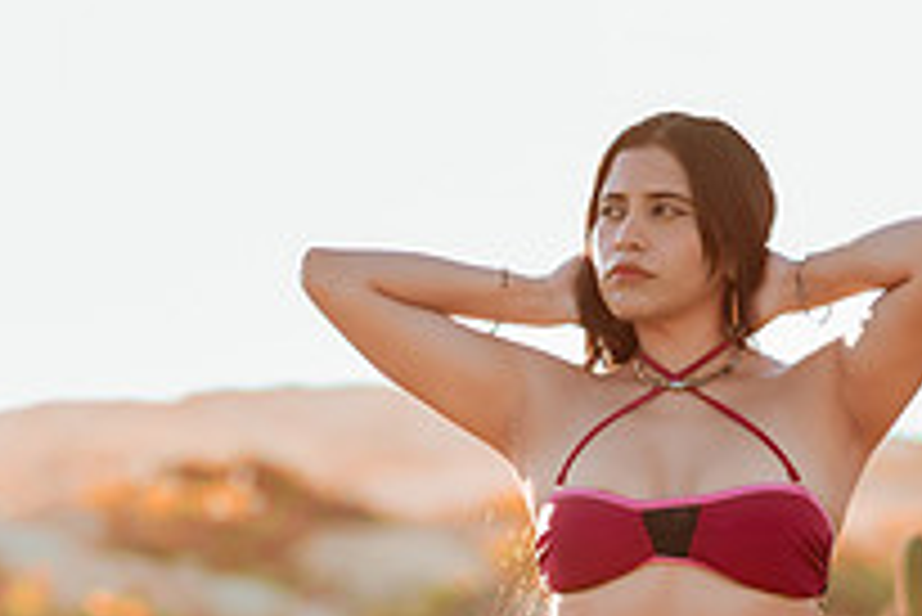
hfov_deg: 12.5
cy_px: 564
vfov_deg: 8.4
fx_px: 4203
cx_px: 319
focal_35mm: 164
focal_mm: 58
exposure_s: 1/1250
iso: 50
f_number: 1.8
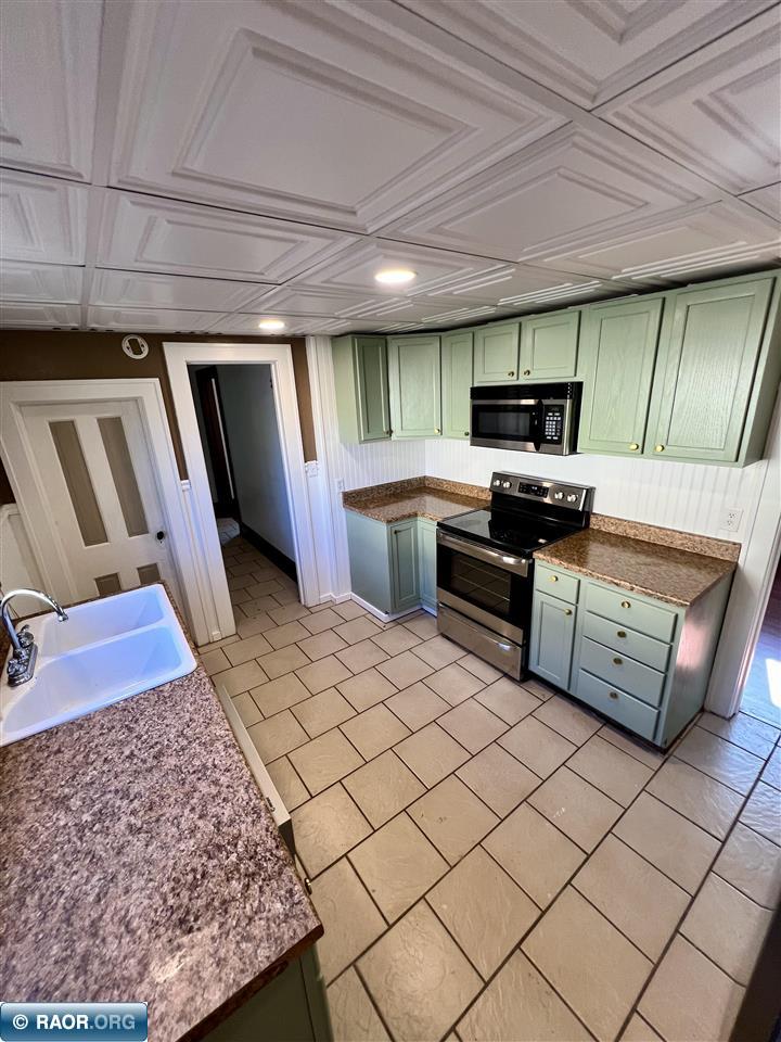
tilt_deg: -18.1
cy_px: 521
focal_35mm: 13
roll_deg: +2.9
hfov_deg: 89.9
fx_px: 391
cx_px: 390
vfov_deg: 106.2
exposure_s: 1/120
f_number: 1.8
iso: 160
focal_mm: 1.57
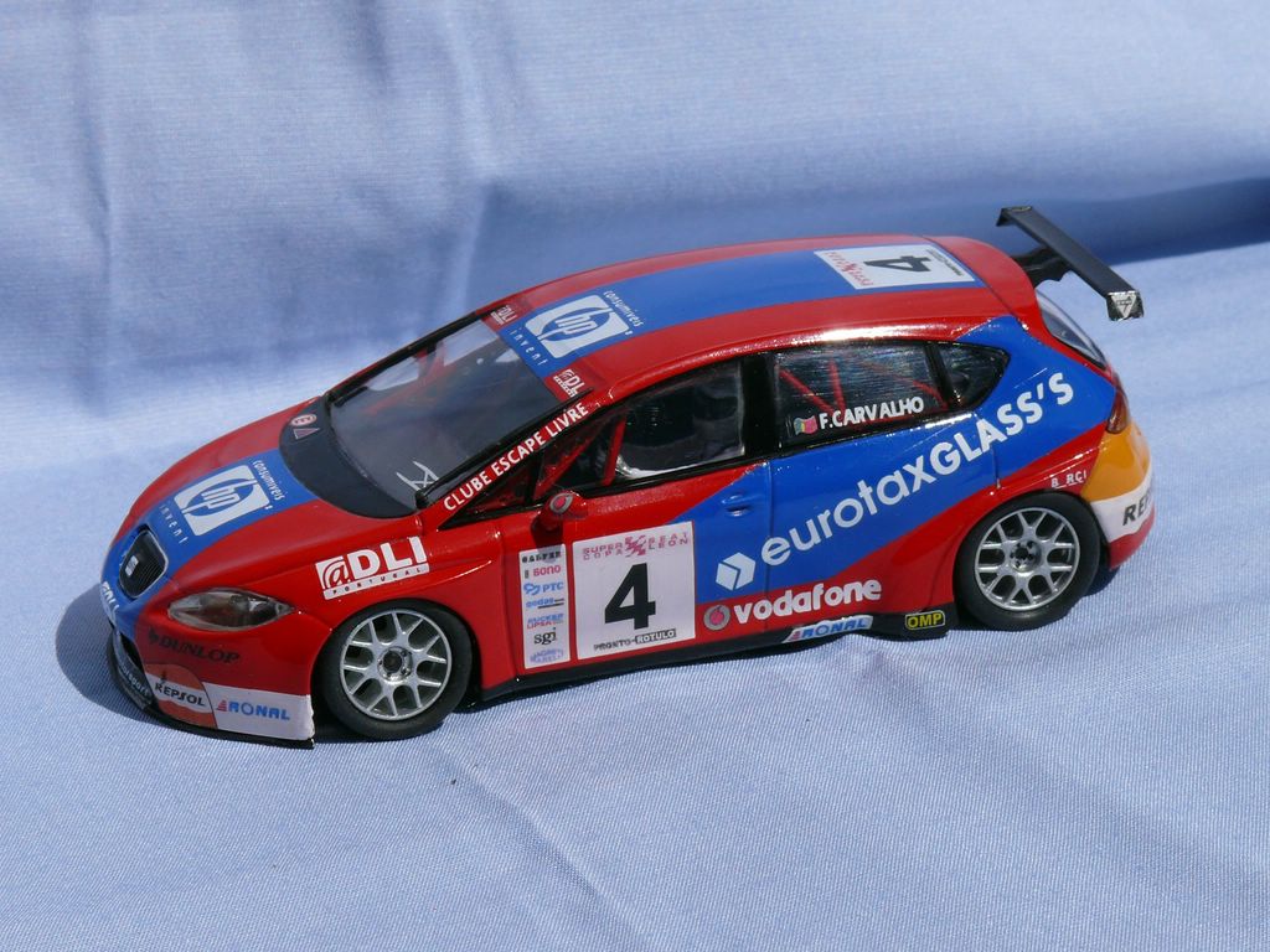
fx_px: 5467
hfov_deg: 13.3
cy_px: 476
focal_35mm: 149
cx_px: 635
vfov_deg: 10.0
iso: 100
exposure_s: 1/640
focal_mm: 28.1
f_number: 8
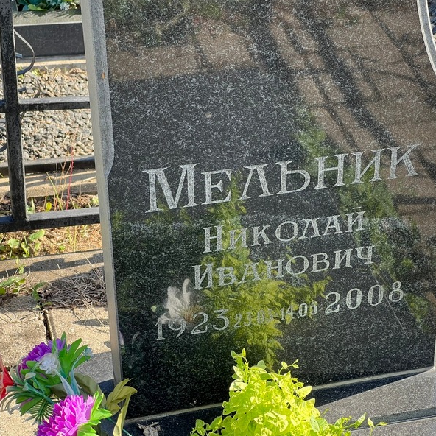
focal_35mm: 92
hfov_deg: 18.9
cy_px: 217
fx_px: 1311
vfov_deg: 18.9
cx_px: 270
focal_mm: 9
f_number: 2.8
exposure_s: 1/121
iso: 40
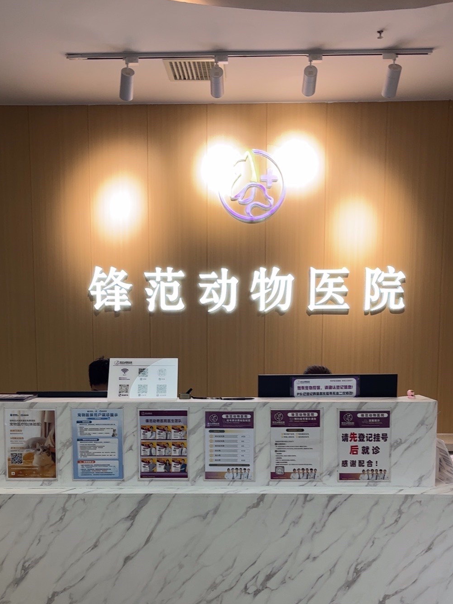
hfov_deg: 22.9
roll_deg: -0.2
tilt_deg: -4.0
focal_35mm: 64
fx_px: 1117
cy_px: 302
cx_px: 215
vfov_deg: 30.3
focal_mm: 5.1
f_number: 1.6
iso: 32
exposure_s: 1/100
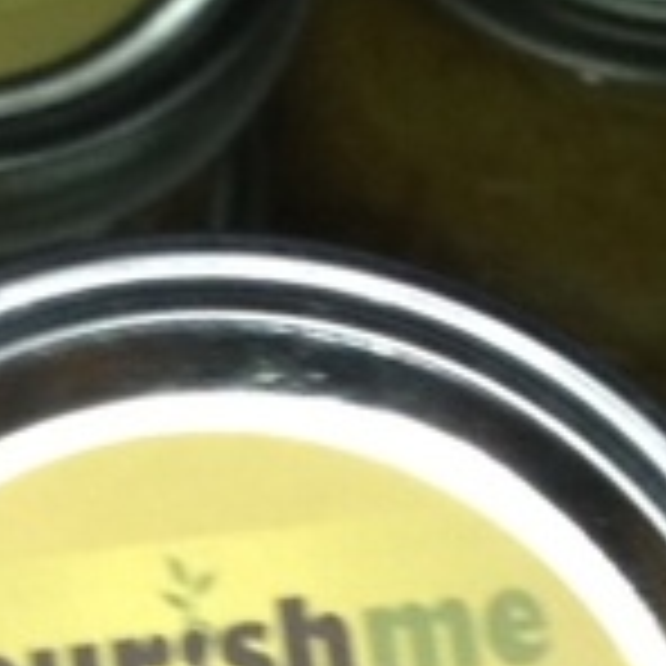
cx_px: 189
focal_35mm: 313
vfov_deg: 5.5
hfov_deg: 5.6
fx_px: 6813
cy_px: 1276
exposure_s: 1/23
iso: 50
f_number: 2.4
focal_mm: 4.28
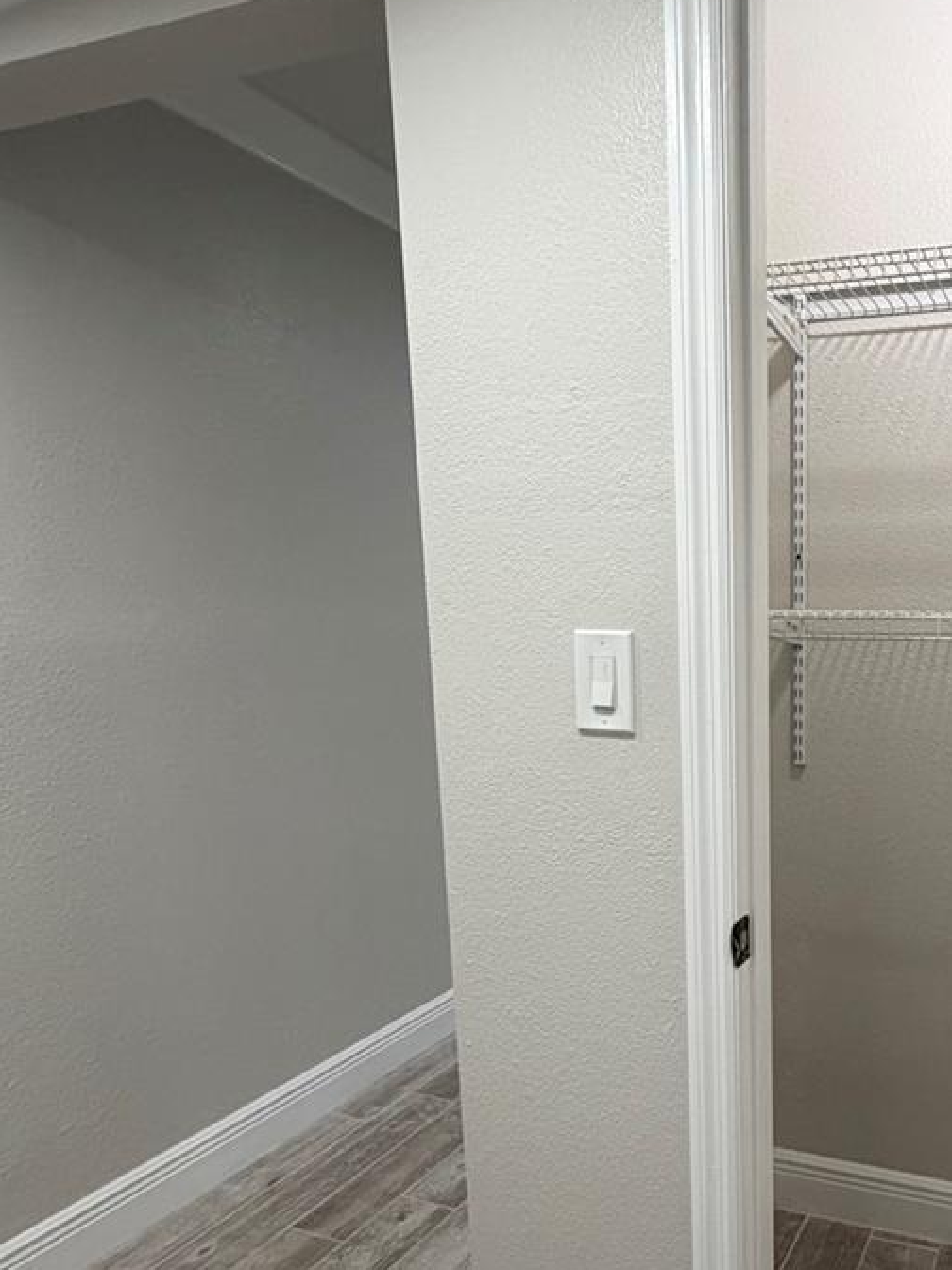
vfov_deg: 68.6
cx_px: 816
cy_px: 773
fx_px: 917
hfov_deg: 50.1
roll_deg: +0.5
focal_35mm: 25
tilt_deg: -9.3
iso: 200
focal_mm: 2.22
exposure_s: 1/120
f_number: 2.2
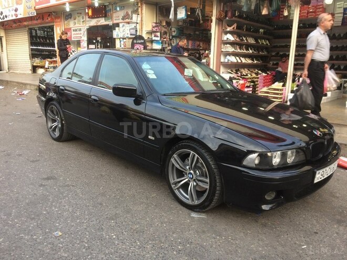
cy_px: 130
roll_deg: -1.3
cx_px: 174
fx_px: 291
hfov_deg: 61.7
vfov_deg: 48.2
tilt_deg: -11.8
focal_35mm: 29
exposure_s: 1/50
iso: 40
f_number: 2.2
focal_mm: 4.15
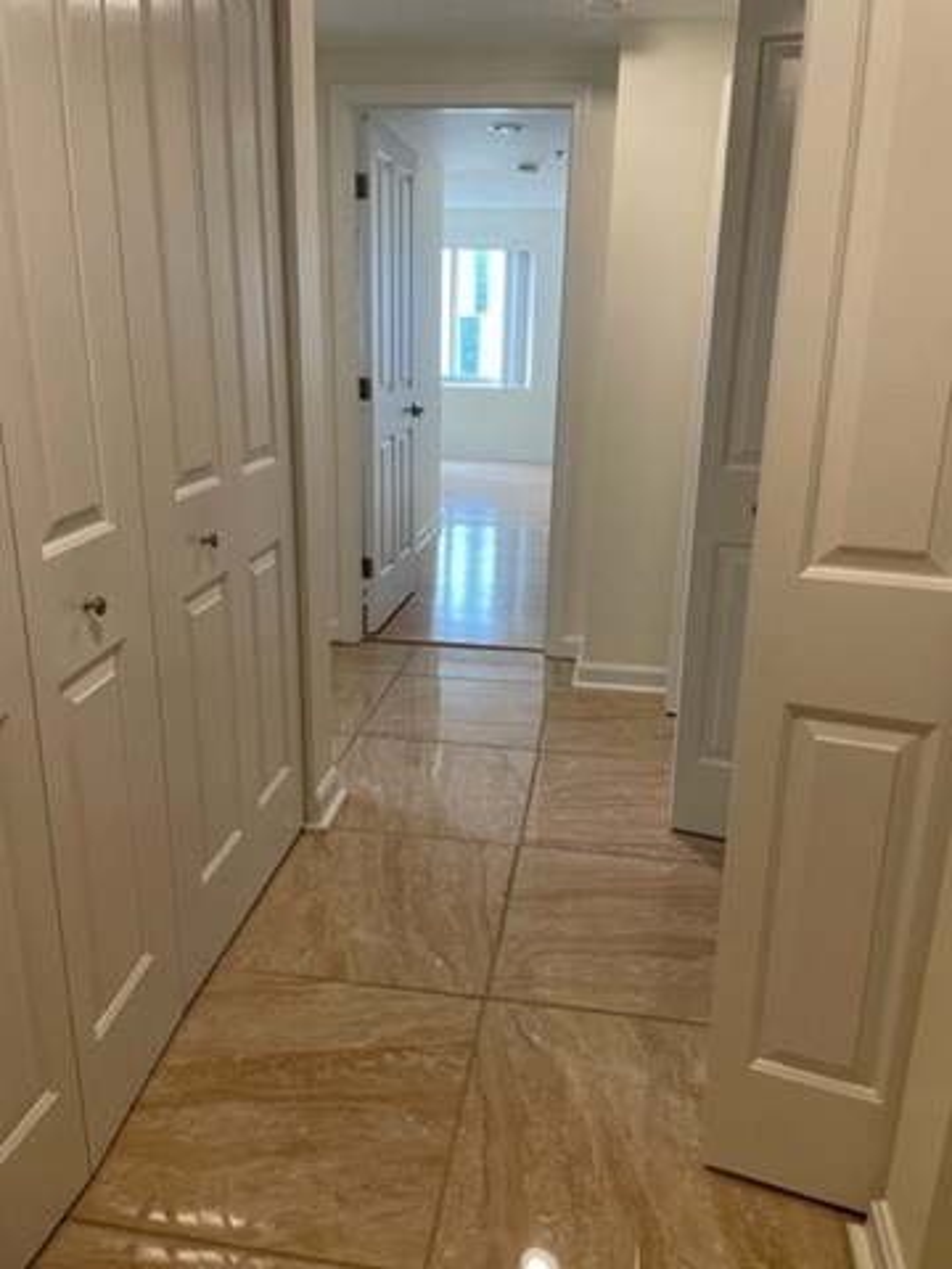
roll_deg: -0.9
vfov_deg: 67.3
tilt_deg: -15.5
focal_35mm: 26
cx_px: 476
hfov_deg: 53.1
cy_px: 634
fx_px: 953
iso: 125
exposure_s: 1/120
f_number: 1.6
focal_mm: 4.2
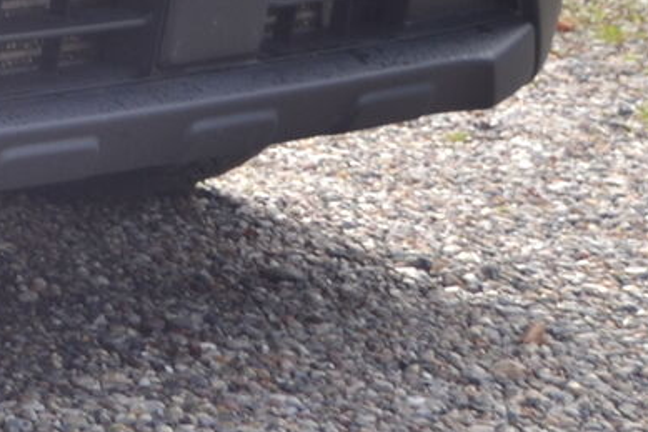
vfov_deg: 5.9
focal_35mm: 229
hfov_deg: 8.3
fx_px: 4128
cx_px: -823
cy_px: -392
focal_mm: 31
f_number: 5.6
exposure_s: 1/125
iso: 100
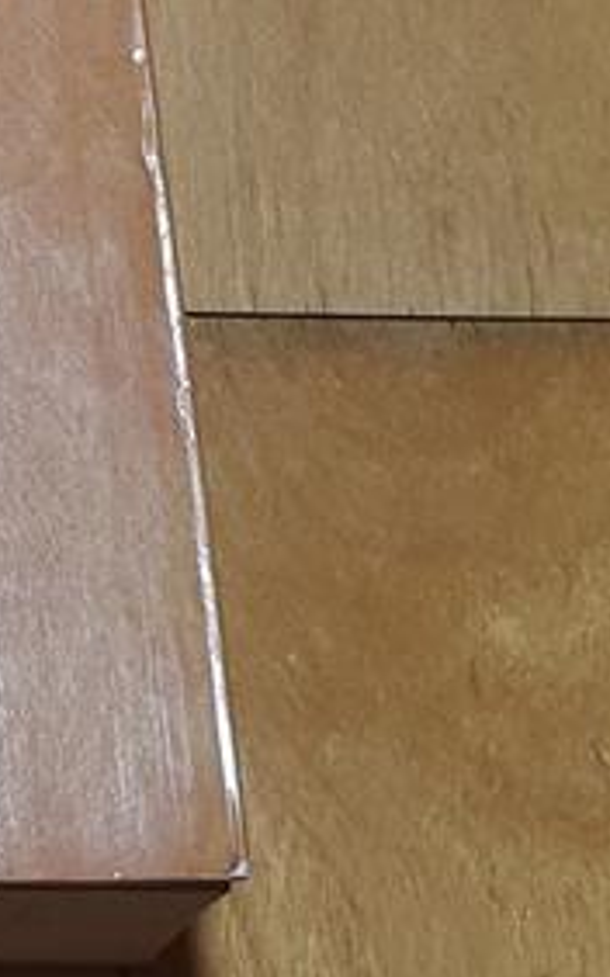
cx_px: -579
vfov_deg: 16.0
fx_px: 3328
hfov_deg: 9.8
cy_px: -232
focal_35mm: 125
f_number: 2.4
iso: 200
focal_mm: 4.32
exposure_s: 1/40
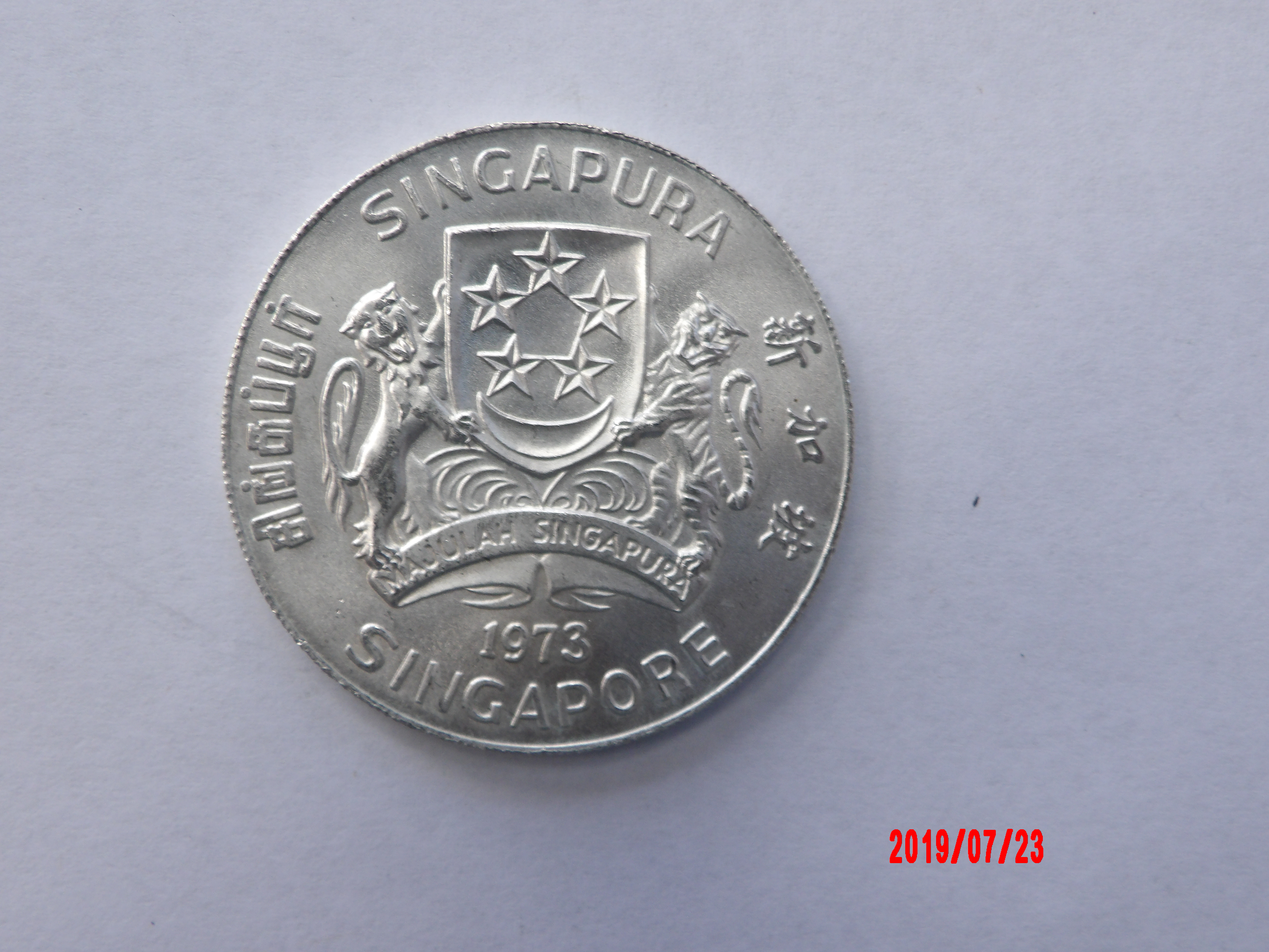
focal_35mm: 42
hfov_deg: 44.8
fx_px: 1540
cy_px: 476
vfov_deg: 34.3
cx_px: 634
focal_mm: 7.6
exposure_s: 1/30
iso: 127
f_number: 4.9
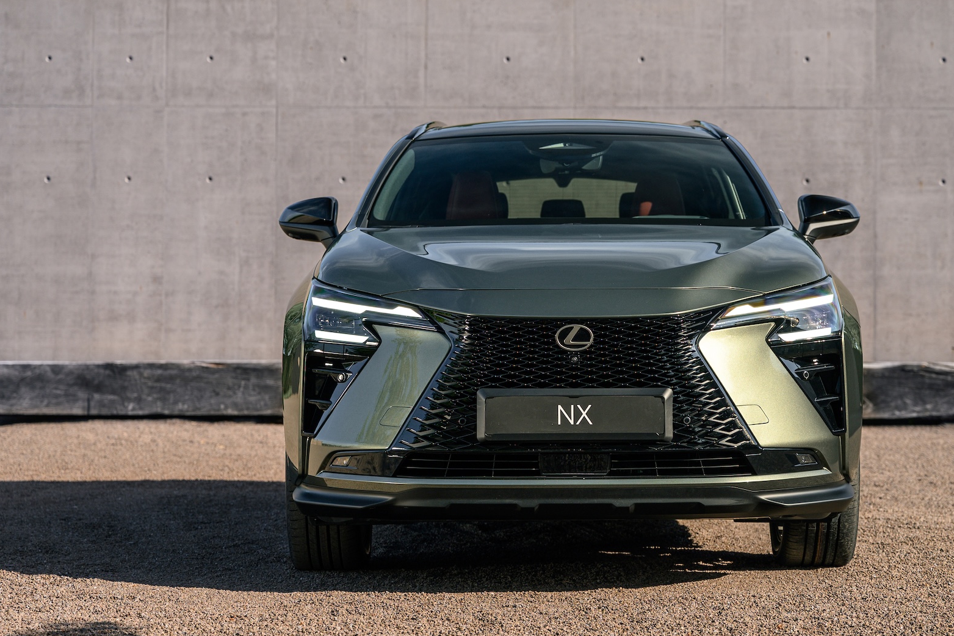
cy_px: 270
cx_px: 573
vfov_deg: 15.9
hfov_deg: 23.6
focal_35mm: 86
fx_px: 2279
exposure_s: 1/800
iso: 160
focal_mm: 70
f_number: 4
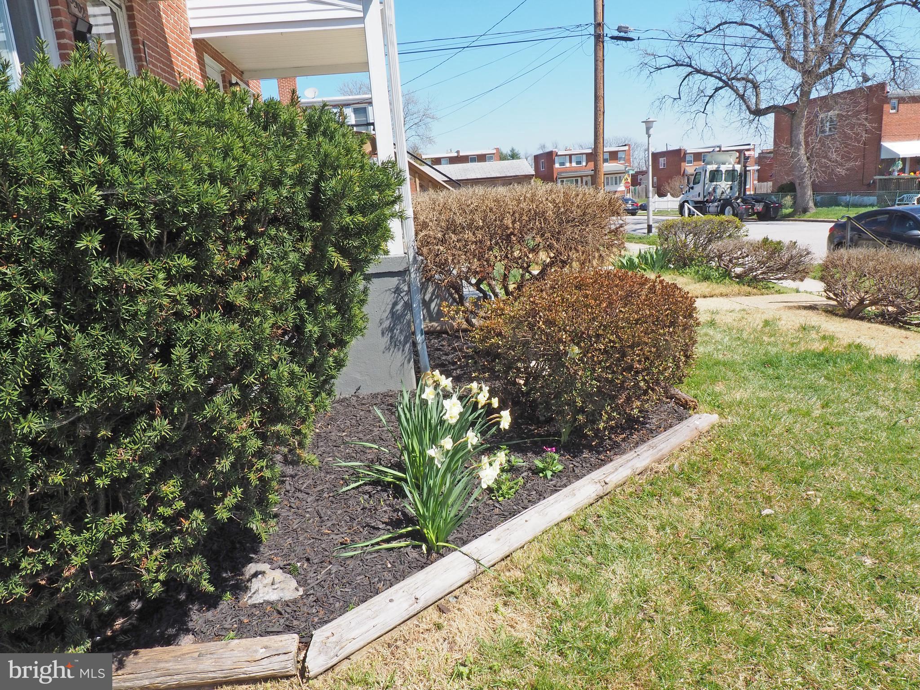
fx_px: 585
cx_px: 460
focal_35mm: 22
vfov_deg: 61.1
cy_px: 345
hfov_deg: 76.4
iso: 400
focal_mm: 11
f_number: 16
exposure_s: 1/125
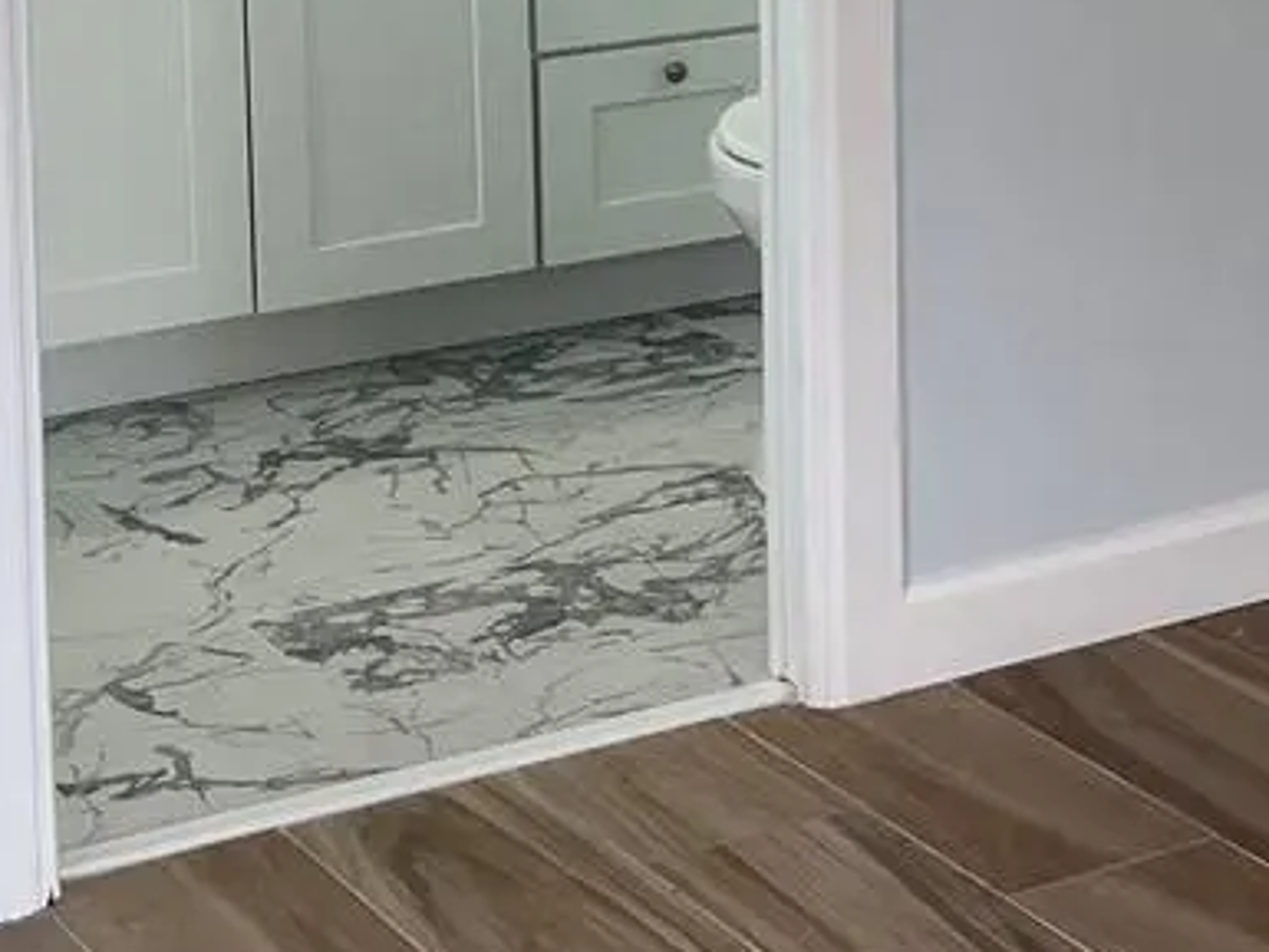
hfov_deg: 17.1
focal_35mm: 108
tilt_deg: -4.0
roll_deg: +0.9
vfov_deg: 13.1
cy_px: -399
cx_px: 1665
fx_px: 3960
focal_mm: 5.1
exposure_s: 1/120
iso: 40
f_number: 1.6
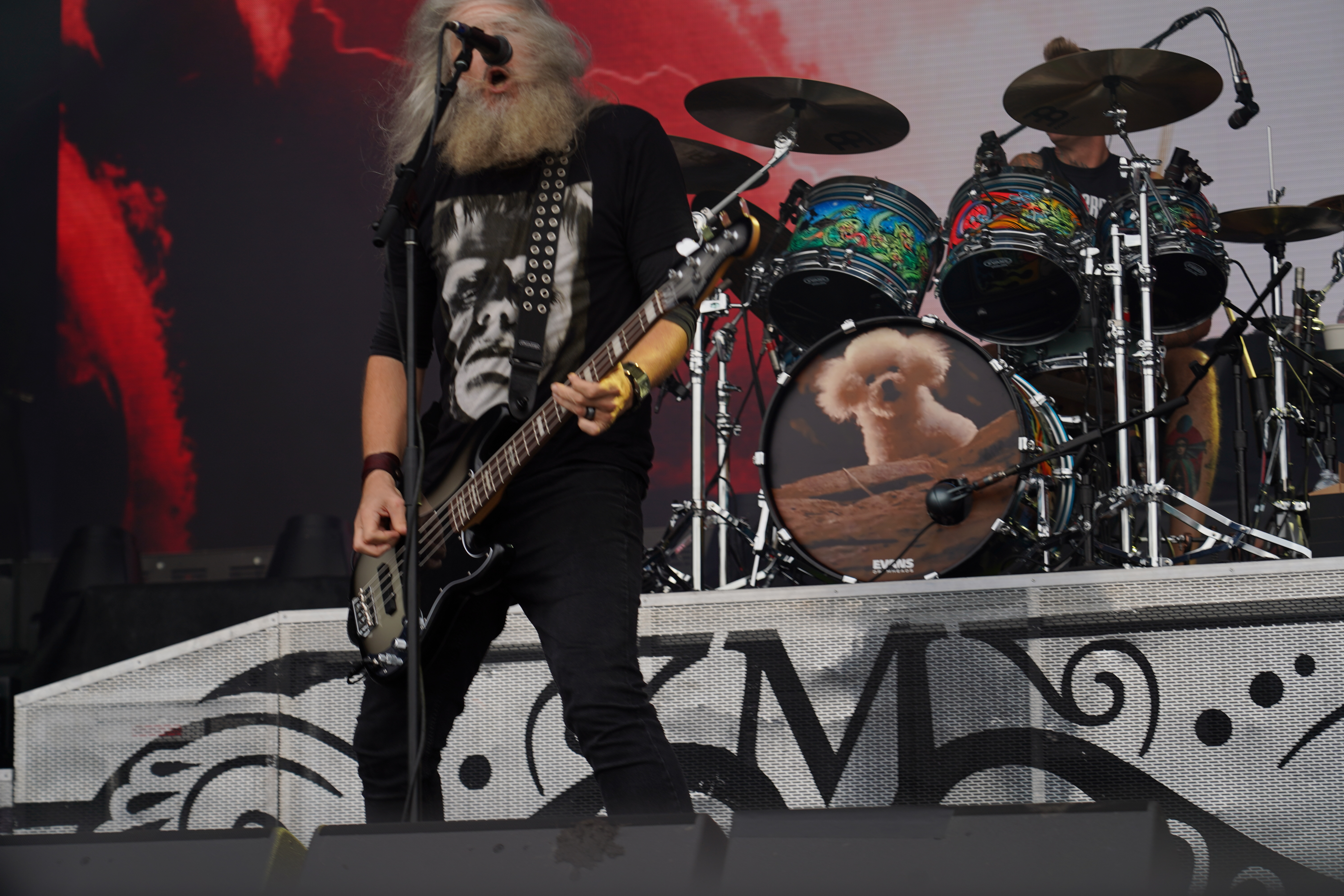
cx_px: 672
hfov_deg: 19.5
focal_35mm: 105
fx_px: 3920
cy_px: 448
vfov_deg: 13.0
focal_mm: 105
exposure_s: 1/250
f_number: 5.6
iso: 100
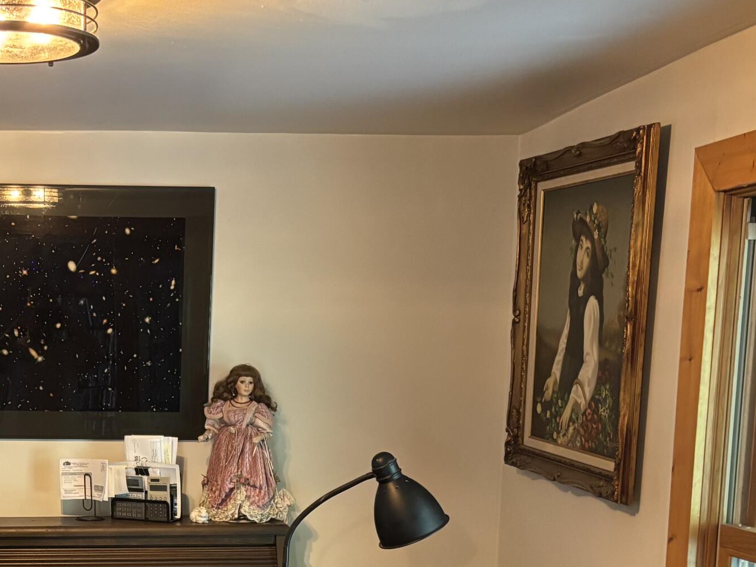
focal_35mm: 58
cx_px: 85
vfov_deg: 24.1
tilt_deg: -10.4
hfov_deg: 31.7
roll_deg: +0.3
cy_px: 574
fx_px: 1267
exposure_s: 1/30
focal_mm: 5.96
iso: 500
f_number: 1.6
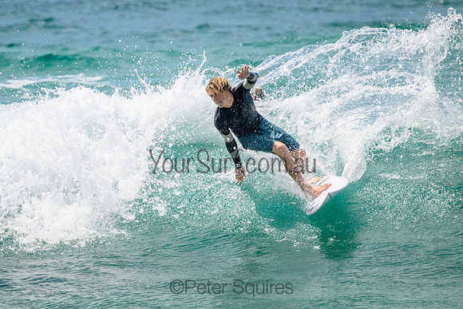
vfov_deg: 1.5
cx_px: 189
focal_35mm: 946
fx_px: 12167
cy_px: 183
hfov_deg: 2.2
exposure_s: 1/2000
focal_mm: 800
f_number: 11
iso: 640
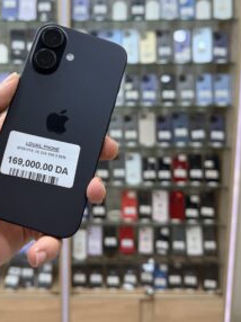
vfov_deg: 44.4
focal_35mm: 42
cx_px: 69
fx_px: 390
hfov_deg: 33.8
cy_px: 117
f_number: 1.78
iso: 50
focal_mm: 6.76
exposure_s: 1/100
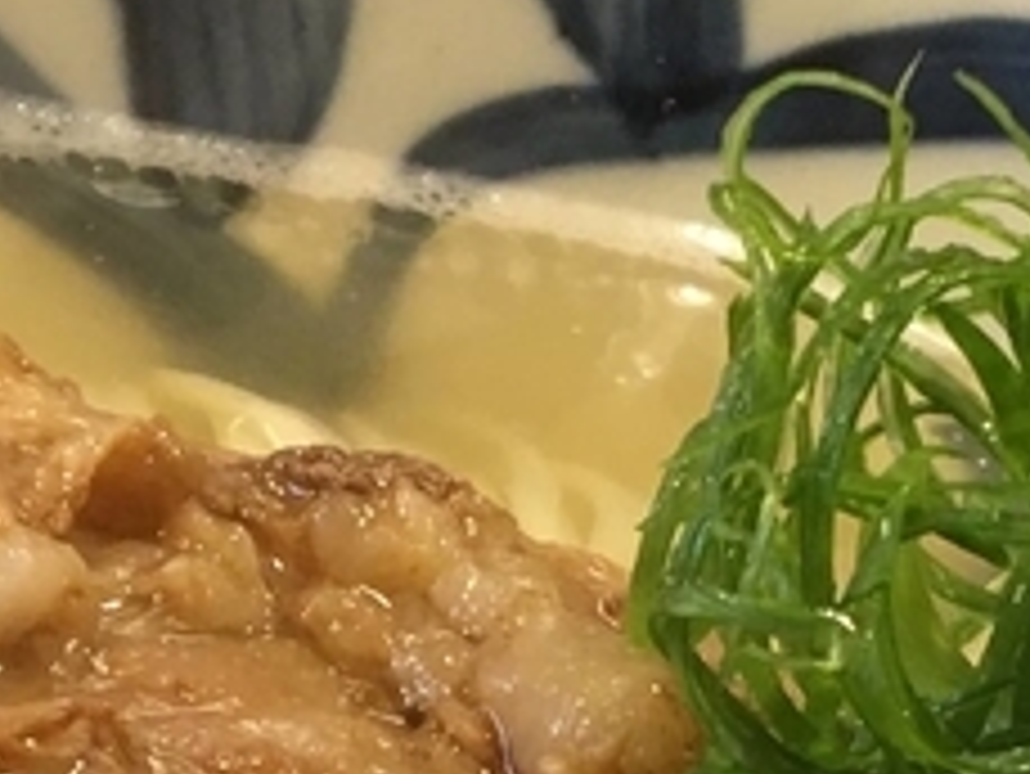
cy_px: 1184
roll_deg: -22.7
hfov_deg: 13.0
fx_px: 4525
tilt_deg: -29.8
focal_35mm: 152
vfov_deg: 9.5
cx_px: 720
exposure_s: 1/30
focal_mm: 4.15
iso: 100
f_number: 2.2
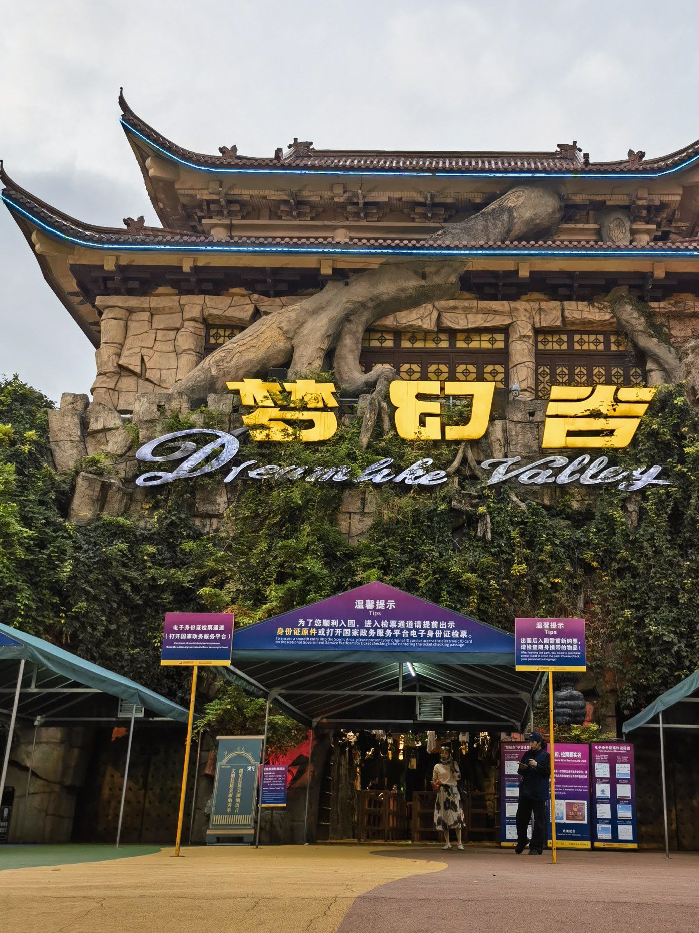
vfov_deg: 42.9
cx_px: 451
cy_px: 403
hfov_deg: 32.7
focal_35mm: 44
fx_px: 1185
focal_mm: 6.67
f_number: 1.9
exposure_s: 1/100
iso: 80
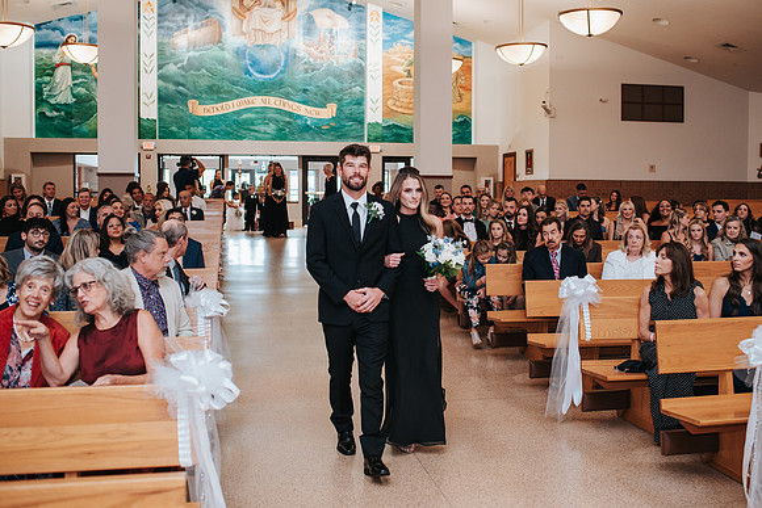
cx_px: 412
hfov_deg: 49.7
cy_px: 232
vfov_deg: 34.4
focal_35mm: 39
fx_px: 822
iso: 900
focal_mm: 35
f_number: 2.8
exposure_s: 1/125
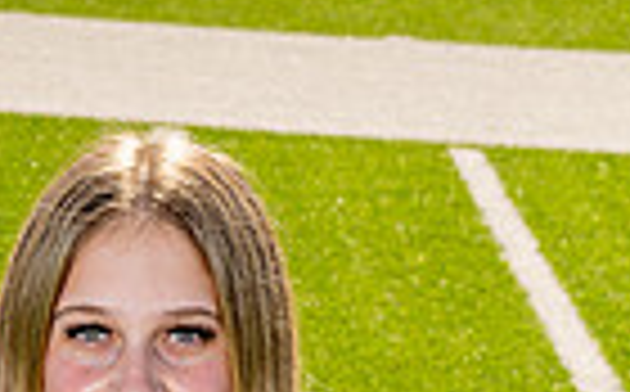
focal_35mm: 230
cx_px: 40
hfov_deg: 9.1
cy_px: 946
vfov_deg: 5.5
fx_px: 3943
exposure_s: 1/250
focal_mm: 70
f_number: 10
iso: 320
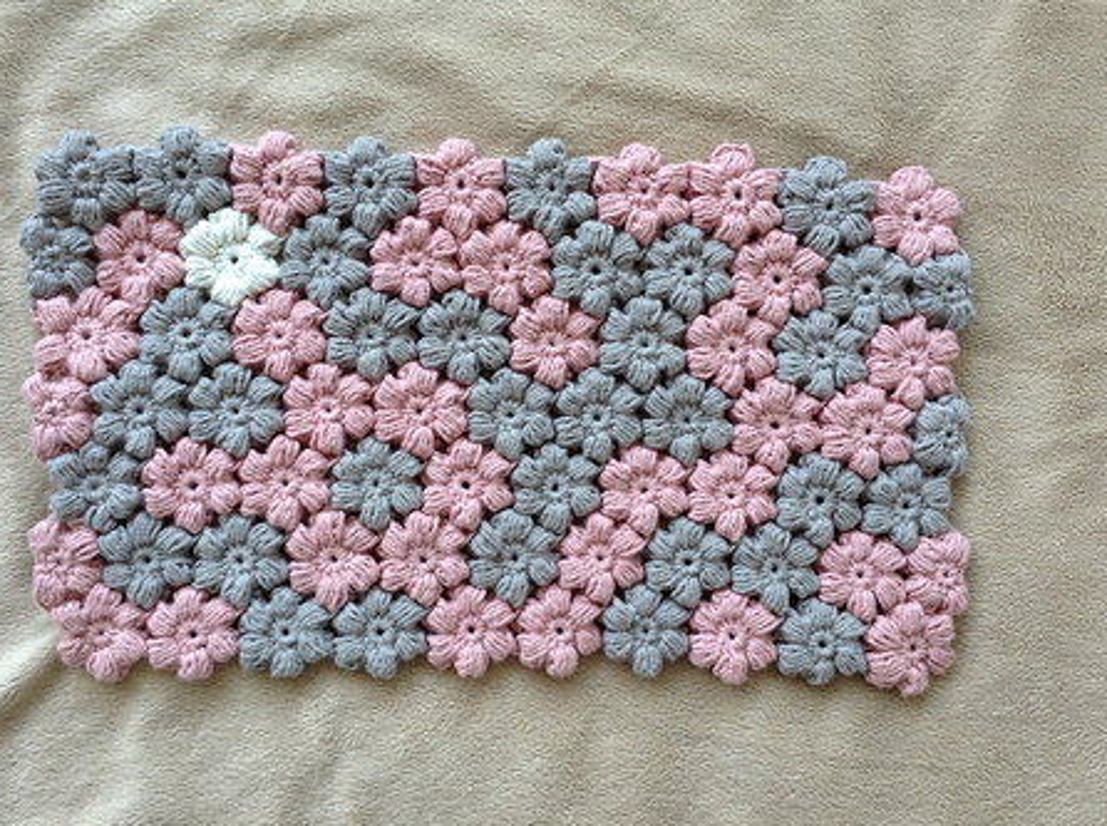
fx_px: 1181
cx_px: 544
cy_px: 408
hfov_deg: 50.2
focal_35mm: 37
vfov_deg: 38.6
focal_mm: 3.3
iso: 32
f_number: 2.4
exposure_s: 1/40
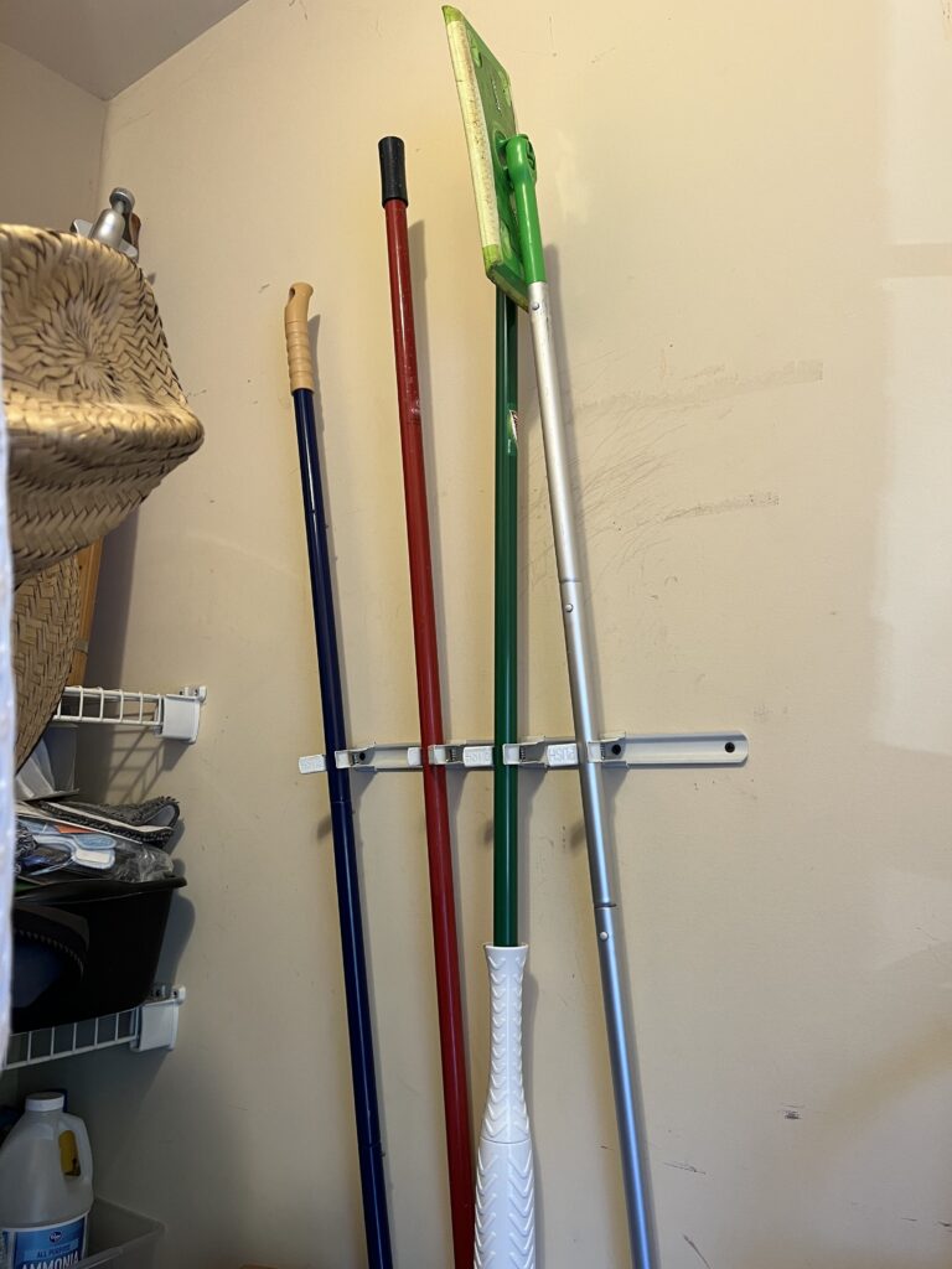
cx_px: 476
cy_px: 634
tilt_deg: +9.1
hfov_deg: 53.1
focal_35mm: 26
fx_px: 953
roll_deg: -1.1
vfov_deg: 67.3
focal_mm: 5.1
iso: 125
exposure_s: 1/60
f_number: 1.6
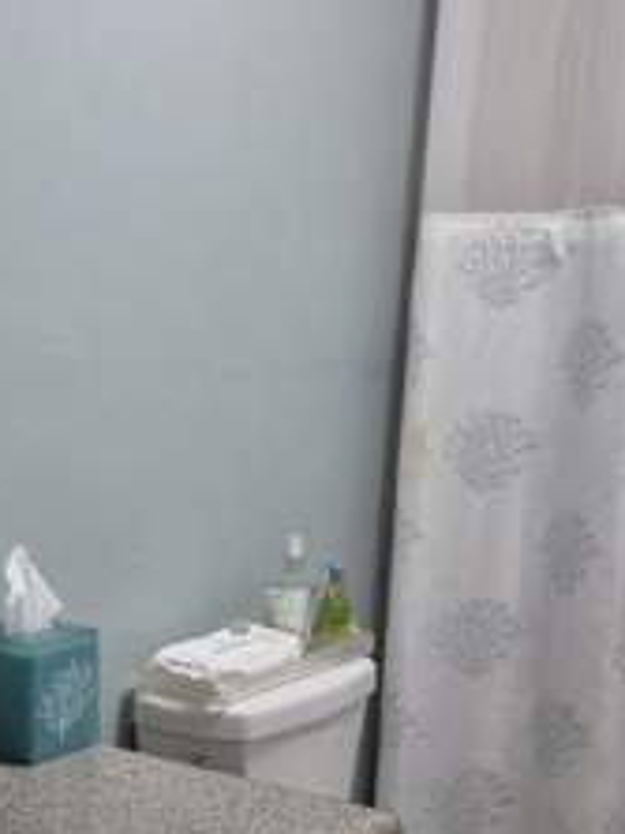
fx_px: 1590
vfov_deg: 28.8
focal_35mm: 66
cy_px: 658
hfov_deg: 21.9
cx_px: 101
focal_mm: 5.4
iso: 500
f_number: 1.8
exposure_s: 1/60
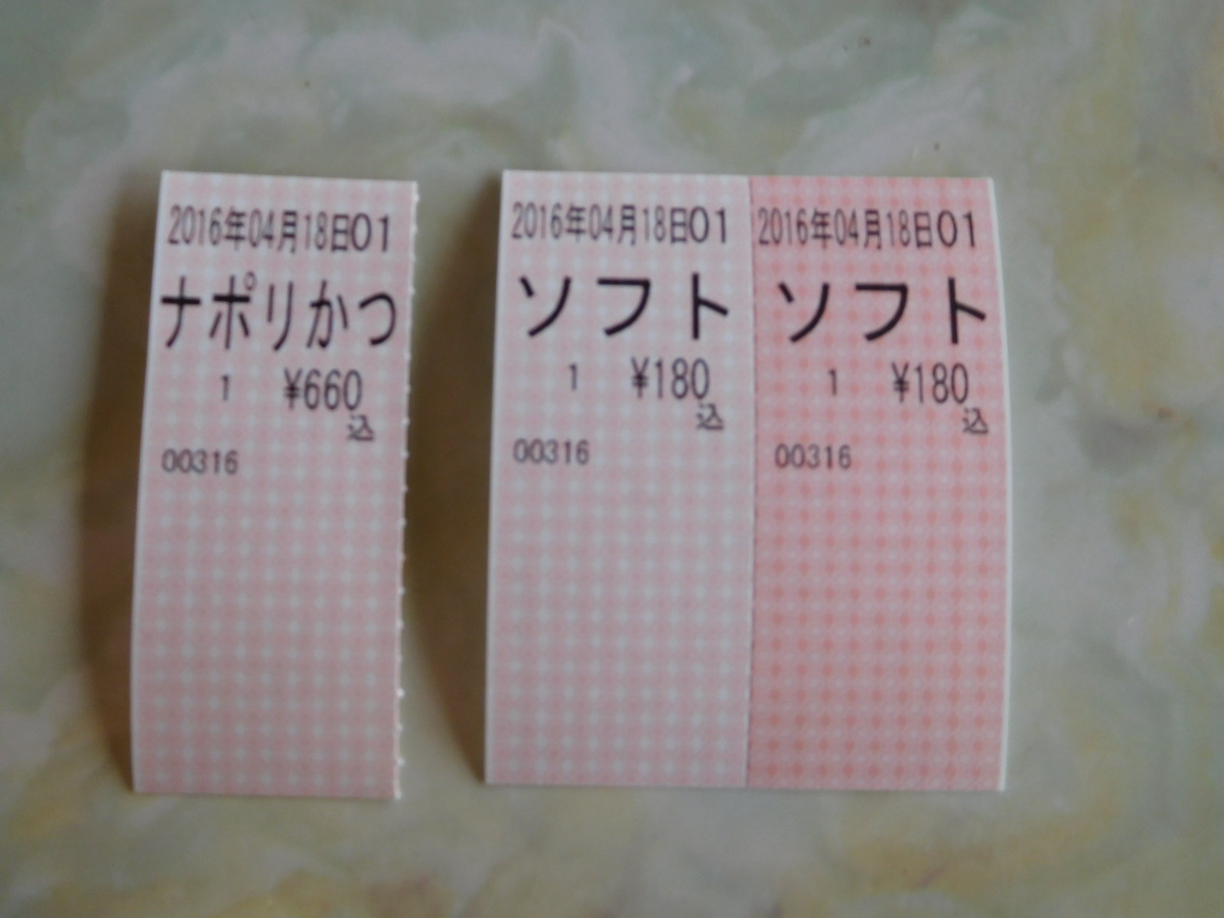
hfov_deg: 69.4
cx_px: 612
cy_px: 459
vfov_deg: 54.9
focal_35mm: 25
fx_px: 884
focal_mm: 4.5
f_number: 3.4
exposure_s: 1/100
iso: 125
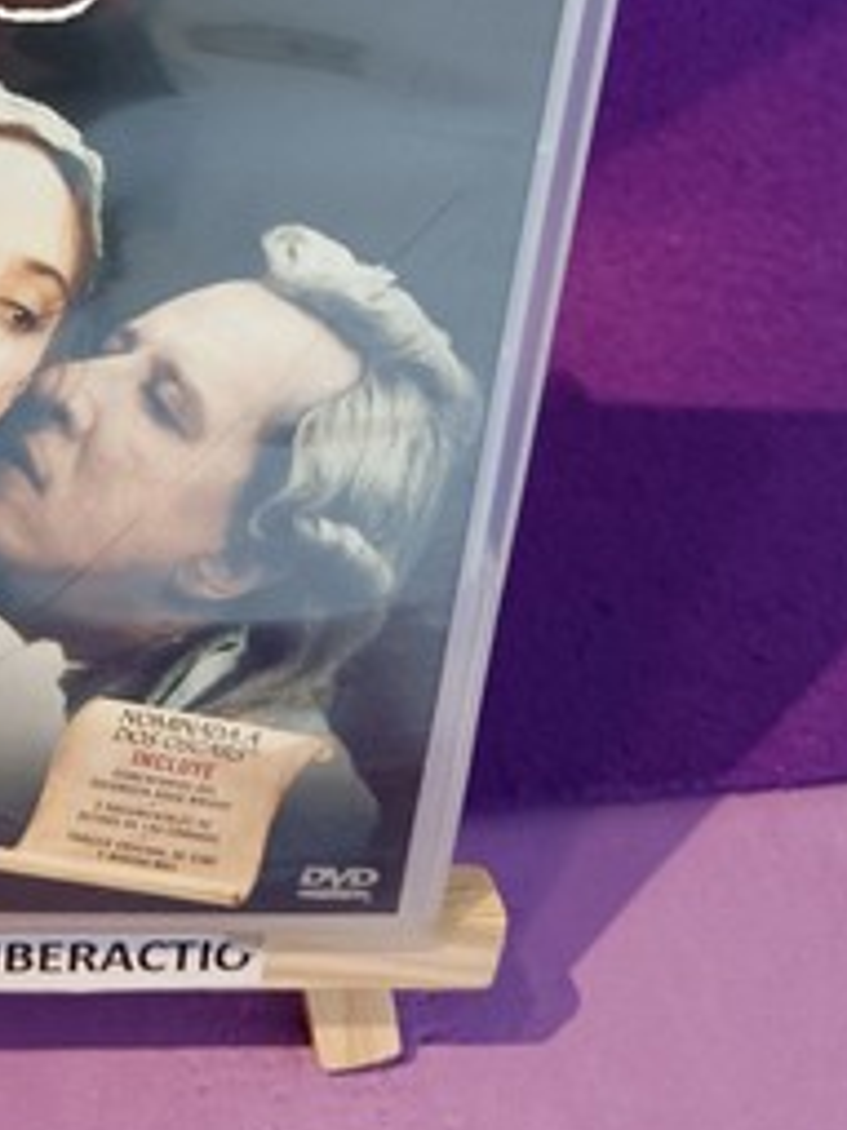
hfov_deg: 26.7
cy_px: 53
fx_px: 1698
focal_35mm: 52
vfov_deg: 34.2
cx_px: 22
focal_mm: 3.96
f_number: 1.8
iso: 1230
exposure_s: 1/50
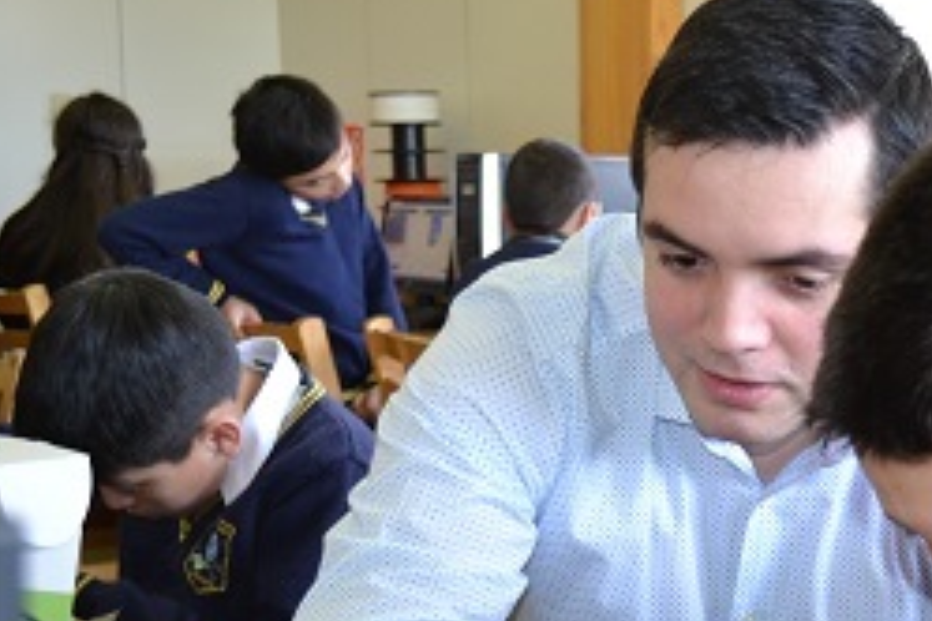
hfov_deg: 25.5
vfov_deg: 17.8
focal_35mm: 75
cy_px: 591
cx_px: 949
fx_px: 1942
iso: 900
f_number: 4
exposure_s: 1/60
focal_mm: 24
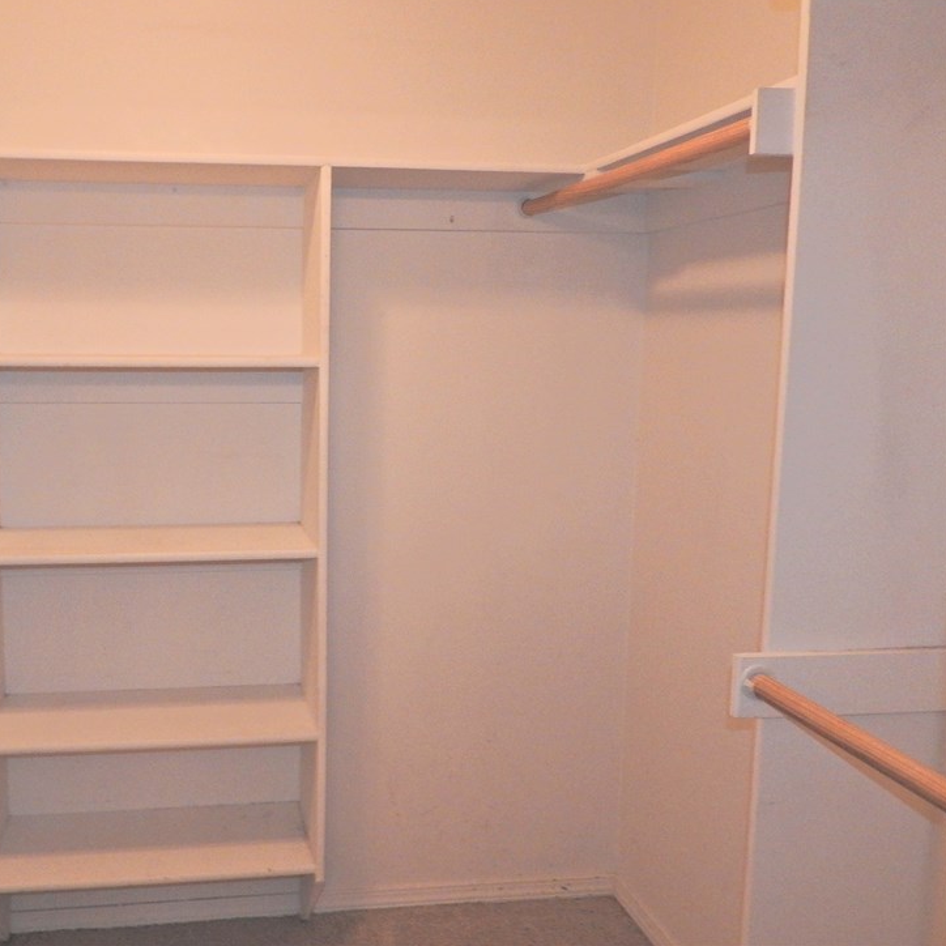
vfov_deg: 54.0
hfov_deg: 52.5
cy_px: 446
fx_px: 928
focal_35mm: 30
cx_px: 284
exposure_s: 1/30
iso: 400
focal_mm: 4.3
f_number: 3.3
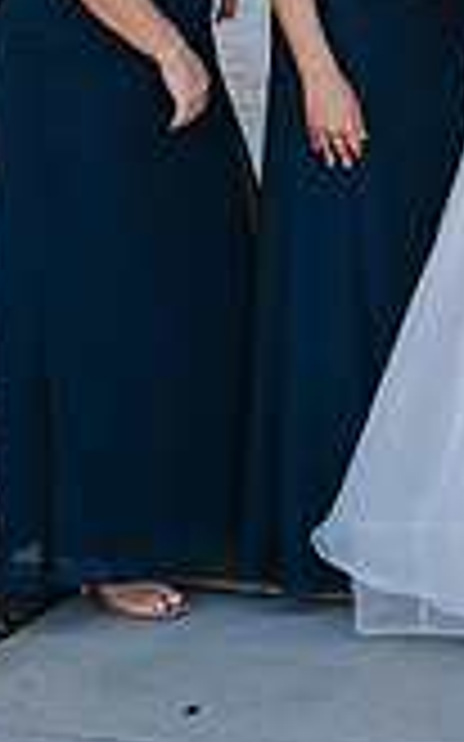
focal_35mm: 151
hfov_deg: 8.5
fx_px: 3058
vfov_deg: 13.7
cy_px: 47
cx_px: 624
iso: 160
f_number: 3.5
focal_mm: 35
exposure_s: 1/320
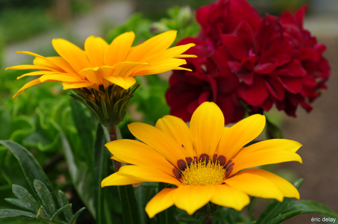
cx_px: 169
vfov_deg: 21.2
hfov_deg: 31.4
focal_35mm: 64
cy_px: 112
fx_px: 600
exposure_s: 1/125
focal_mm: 42.5
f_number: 8
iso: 100
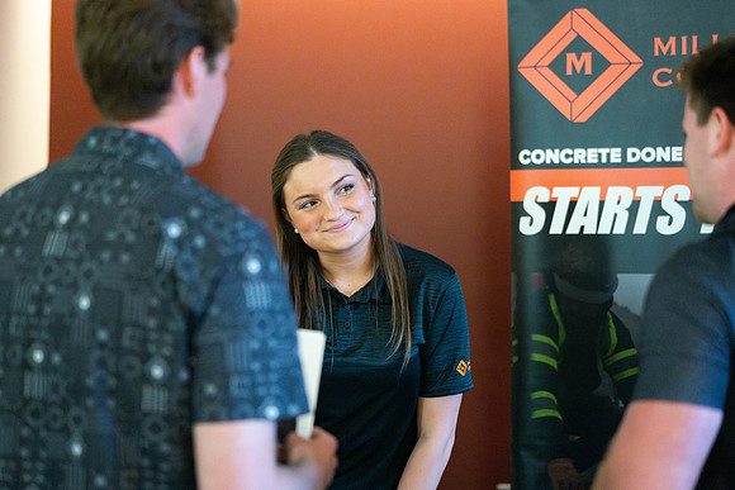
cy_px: 245
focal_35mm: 90
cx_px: 368
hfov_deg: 22.6
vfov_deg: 15.2
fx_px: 1838
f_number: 2.8
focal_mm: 90
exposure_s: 1/640
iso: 12800
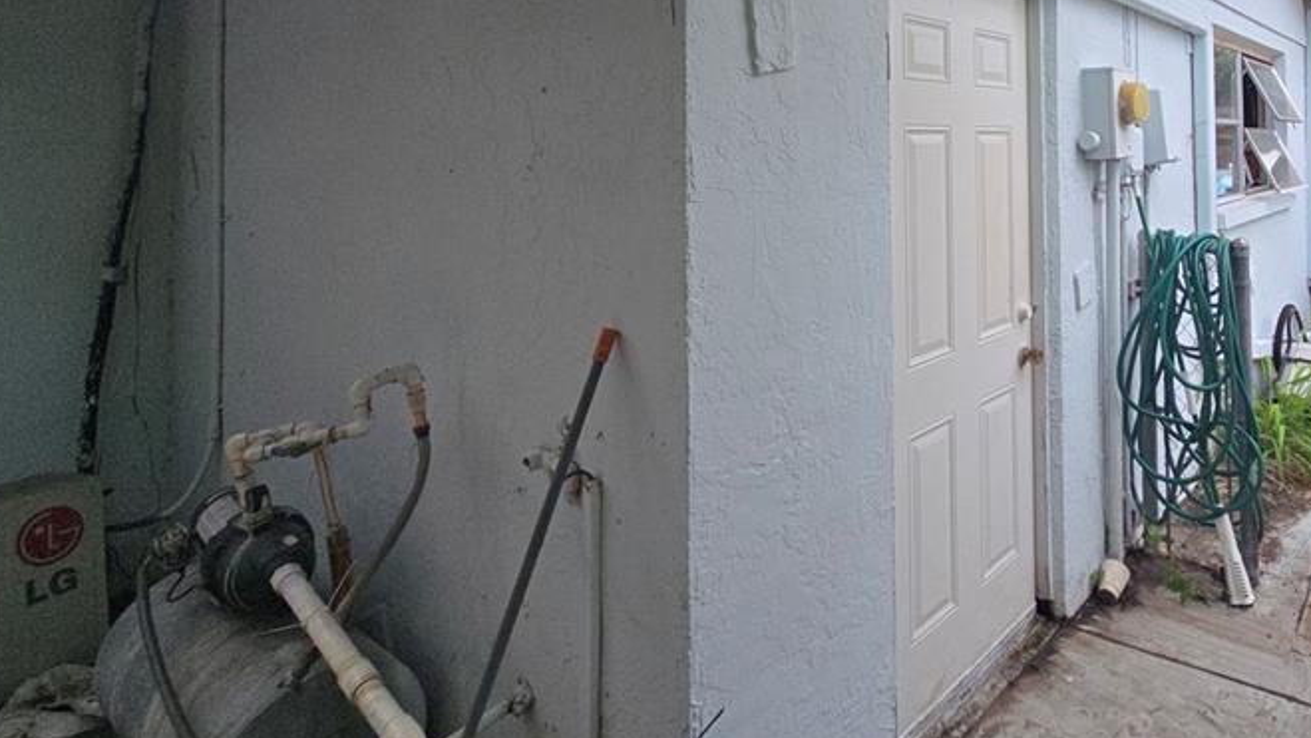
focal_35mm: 22
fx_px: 765
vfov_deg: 48.1
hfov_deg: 76.1
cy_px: 127
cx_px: 959
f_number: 2.2
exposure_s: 1/924
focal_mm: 2.2
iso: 50
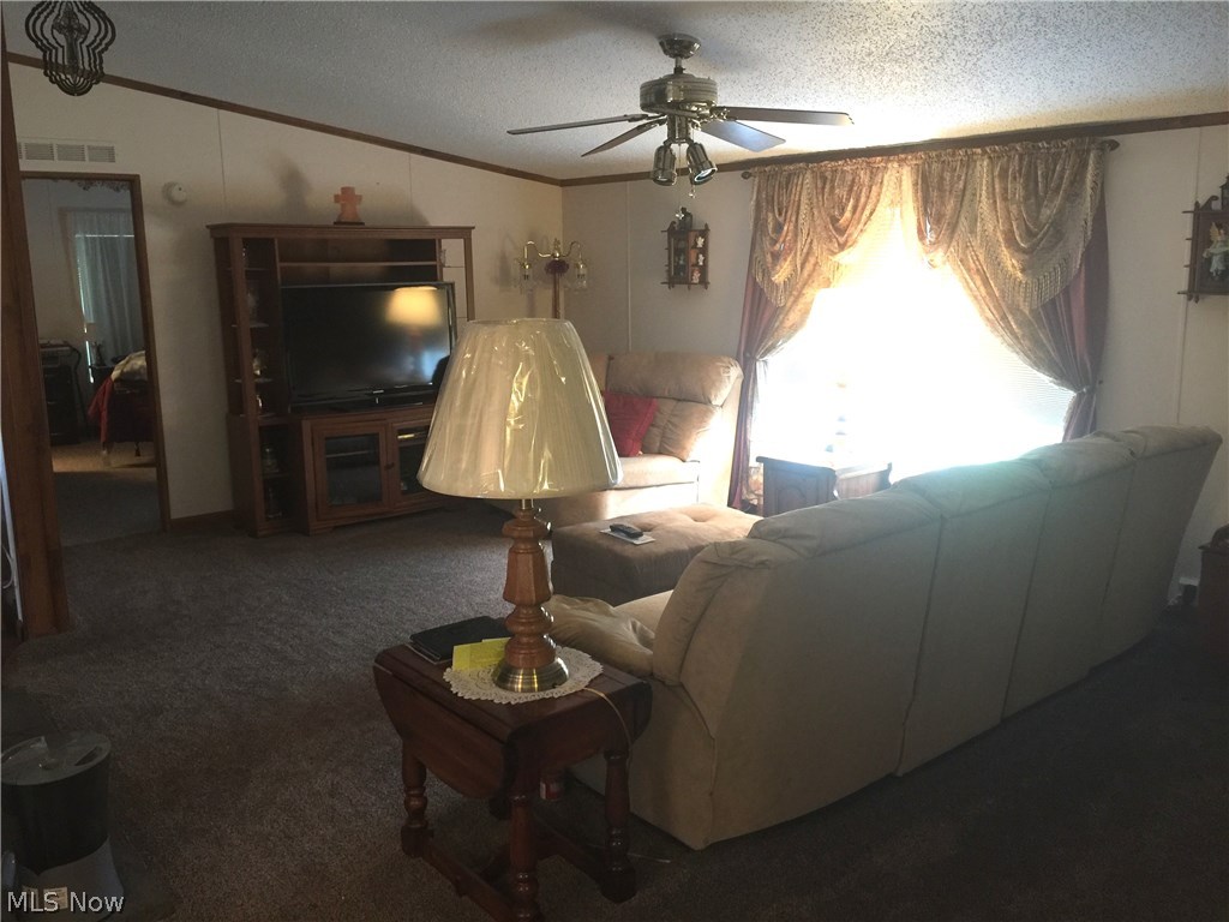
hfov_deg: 61.7
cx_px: 614
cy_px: 461
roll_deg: -0.4
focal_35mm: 29
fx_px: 1030
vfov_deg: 48.2
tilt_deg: -10.1
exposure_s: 1/15
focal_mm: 4.15
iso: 80
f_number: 2.2
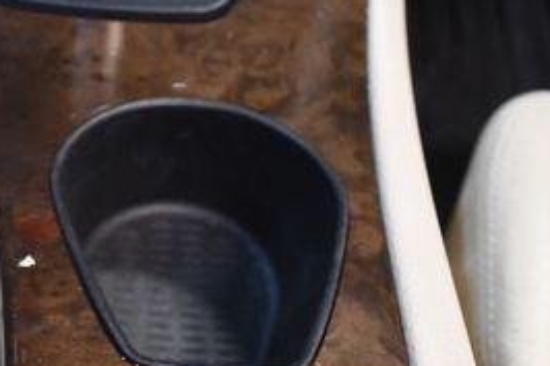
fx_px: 992
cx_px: 172
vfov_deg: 19.7
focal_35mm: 65
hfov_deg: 30.7
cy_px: 432
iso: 3200
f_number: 3.5
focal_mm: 18
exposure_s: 1/80
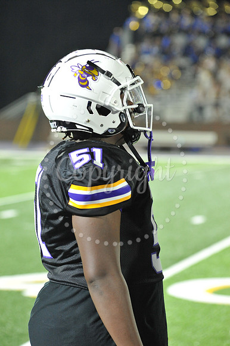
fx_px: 1631
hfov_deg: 8.1
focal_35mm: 170
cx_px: 115
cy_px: 173
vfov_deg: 12.1
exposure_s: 1/125
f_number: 5.6
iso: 3200
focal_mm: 170
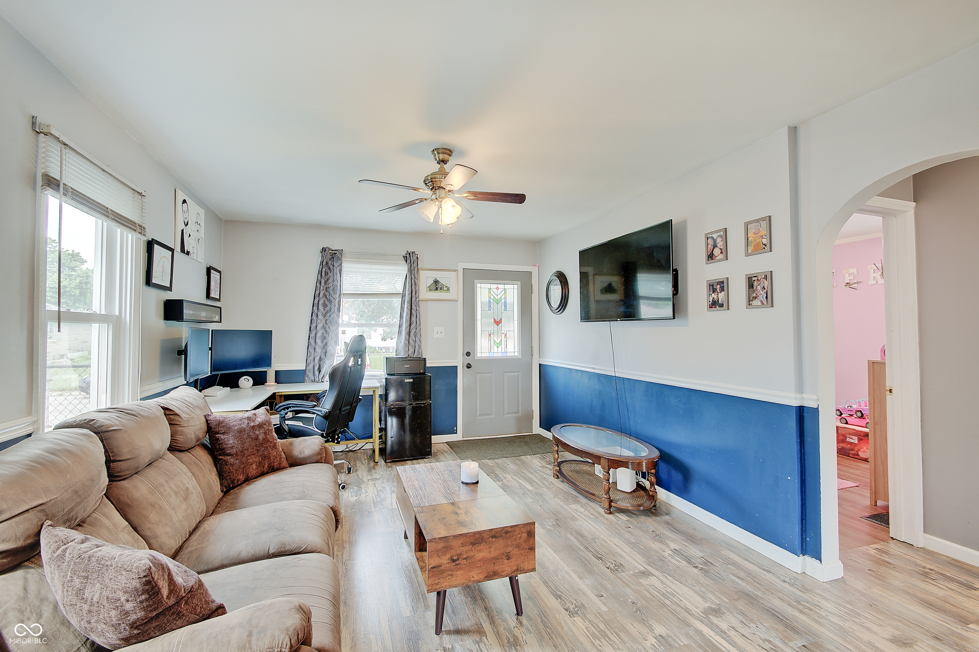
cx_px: 490
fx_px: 408
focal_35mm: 15
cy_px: 326
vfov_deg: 77.3
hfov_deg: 100.4
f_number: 9
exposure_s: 1
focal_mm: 10
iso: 100
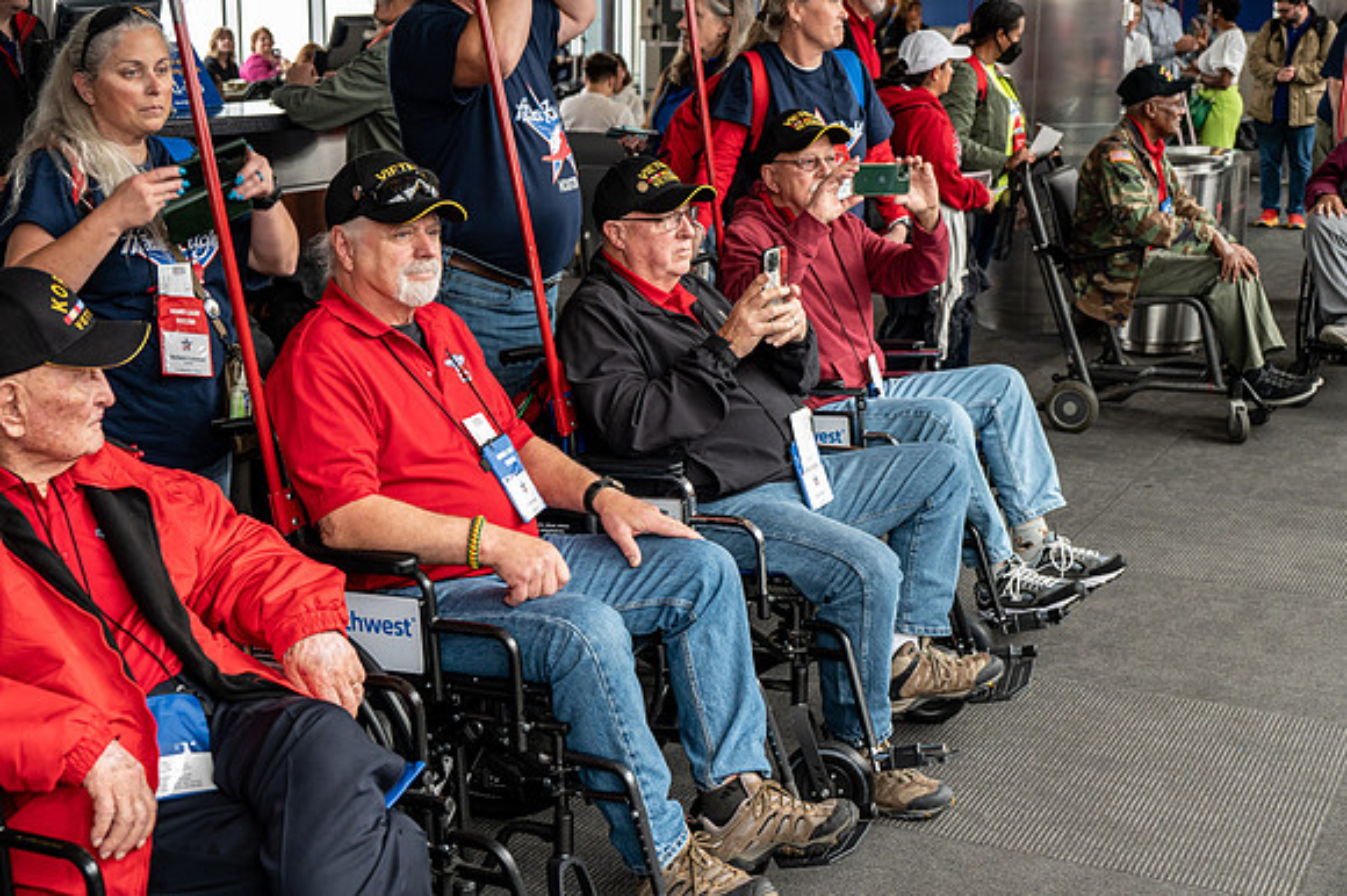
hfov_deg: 40.4
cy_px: 448
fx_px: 1832
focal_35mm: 49
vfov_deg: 27.5
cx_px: 674
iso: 800
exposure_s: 1/80
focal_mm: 49
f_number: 5.6
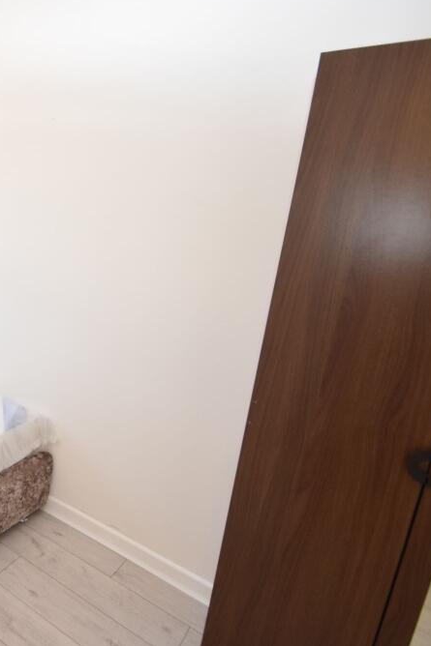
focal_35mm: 23
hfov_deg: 49.1
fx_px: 413
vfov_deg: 76.1
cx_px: 42
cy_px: 317
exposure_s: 1/100
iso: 800
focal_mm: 10
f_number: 5
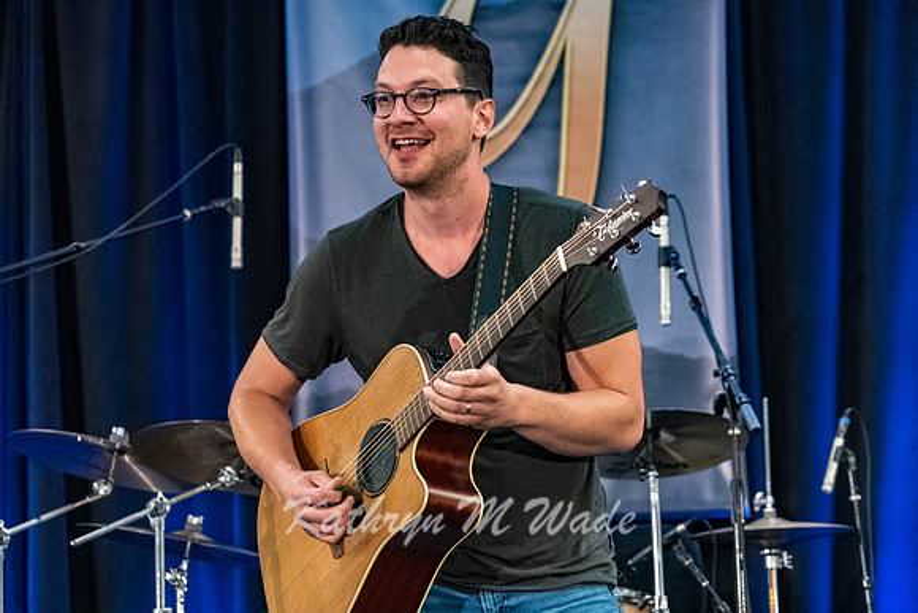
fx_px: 3367
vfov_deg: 10.4
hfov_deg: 15.5
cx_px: 459
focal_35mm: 132
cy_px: 306
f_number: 6.3
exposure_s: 1/250
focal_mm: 132
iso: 12800
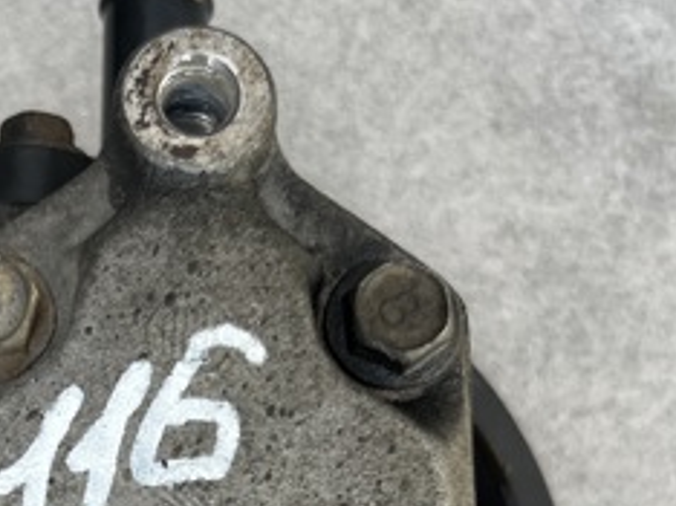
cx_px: 87
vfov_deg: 19.8
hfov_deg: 26.6
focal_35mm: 71
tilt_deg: -79.5
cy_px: 545
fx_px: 1385
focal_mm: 5.1
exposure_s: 1/129
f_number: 1.6
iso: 32
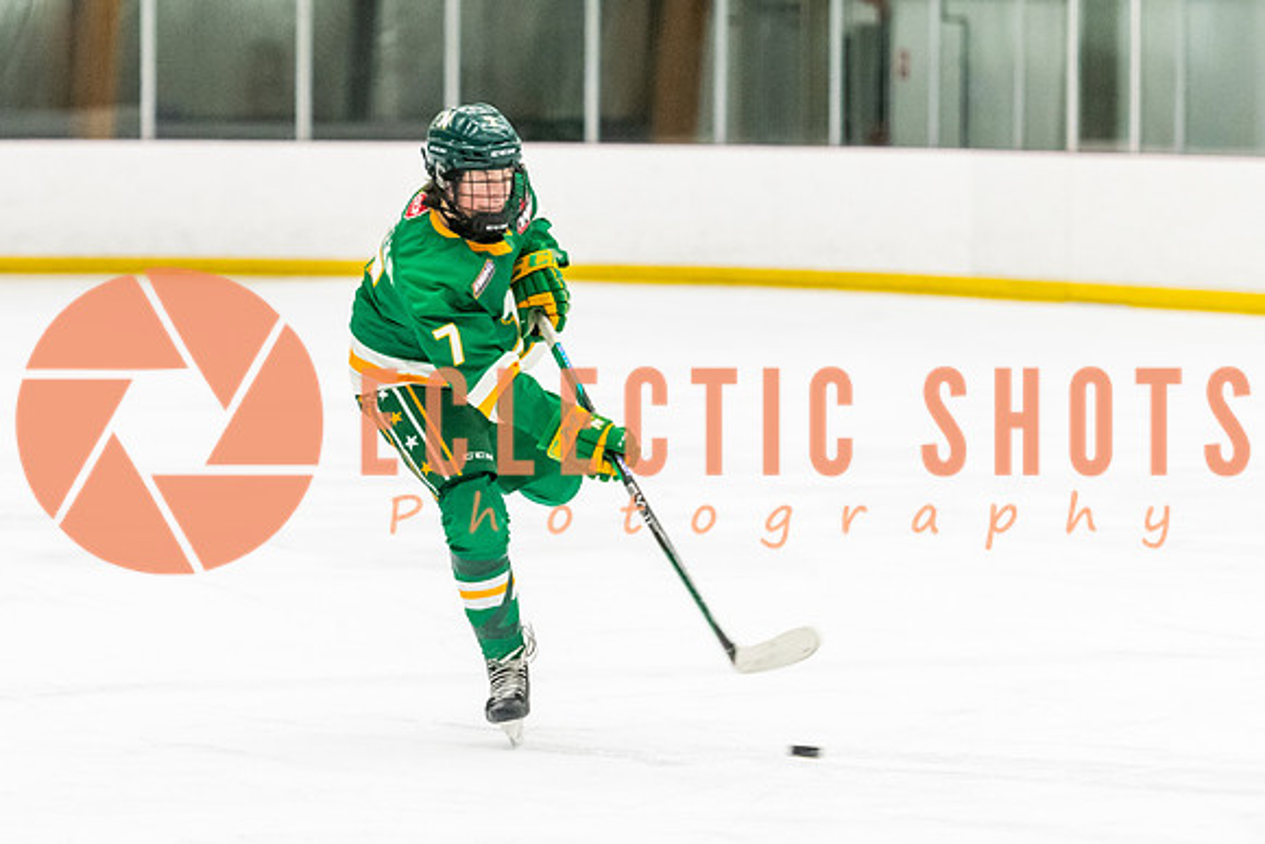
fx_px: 7823
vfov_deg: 6.2
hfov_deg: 9.2
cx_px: 482
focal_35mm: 223
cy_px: 403
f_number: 2.8
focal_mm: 130
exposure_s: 1/800
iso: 3200
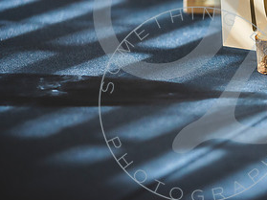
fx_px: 2005
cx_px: 245
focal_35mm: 260
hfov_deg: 7.6
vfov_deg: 5.7
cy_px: 24
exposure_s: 1/200
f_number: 2.8
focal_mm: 130
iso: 500
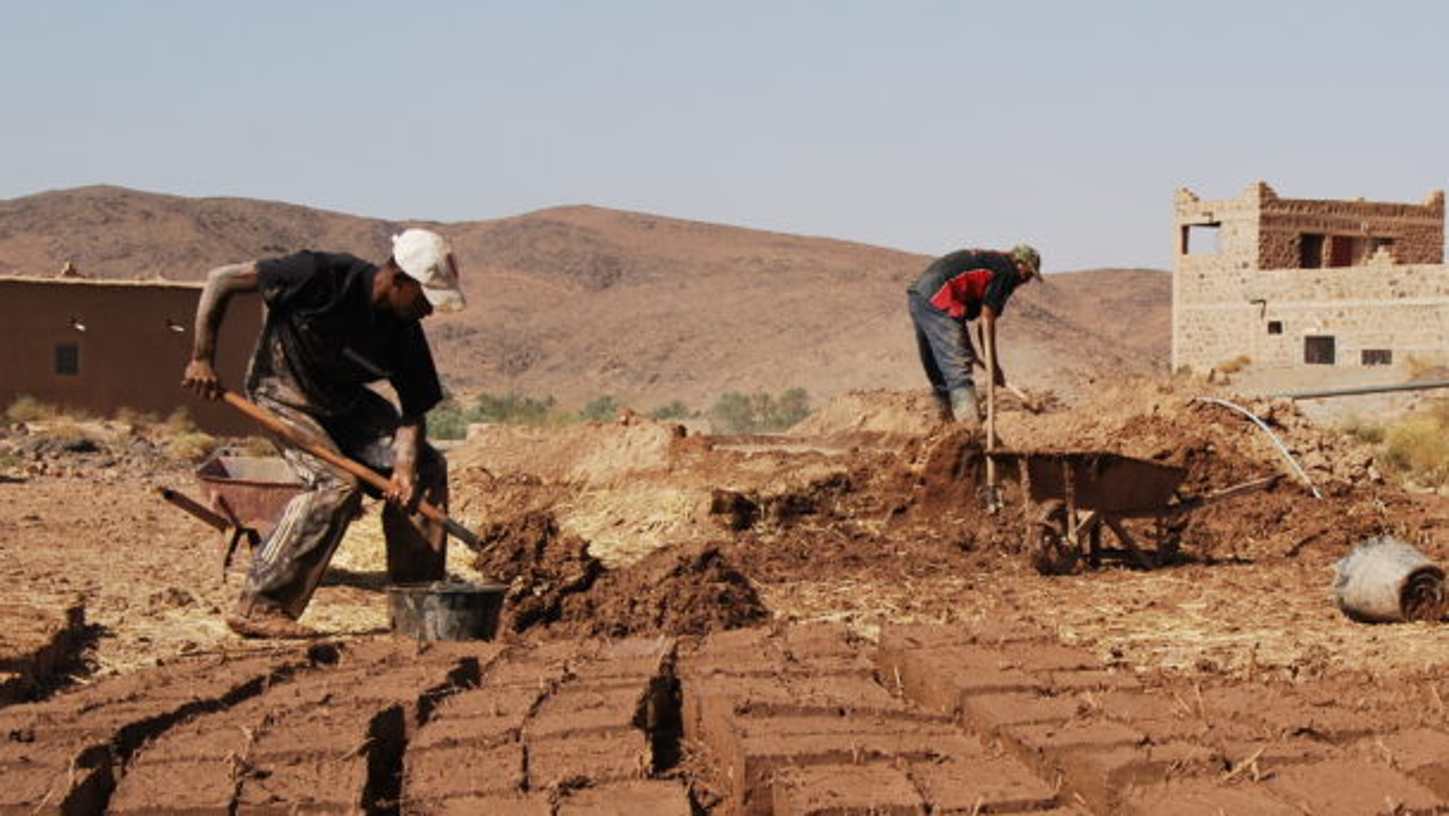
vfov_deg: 16.3
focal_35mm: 74
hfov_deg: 28.2
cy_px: 517
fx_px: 2844
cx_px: 1056
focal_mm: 28
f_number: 10
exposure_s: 1/250
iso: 125
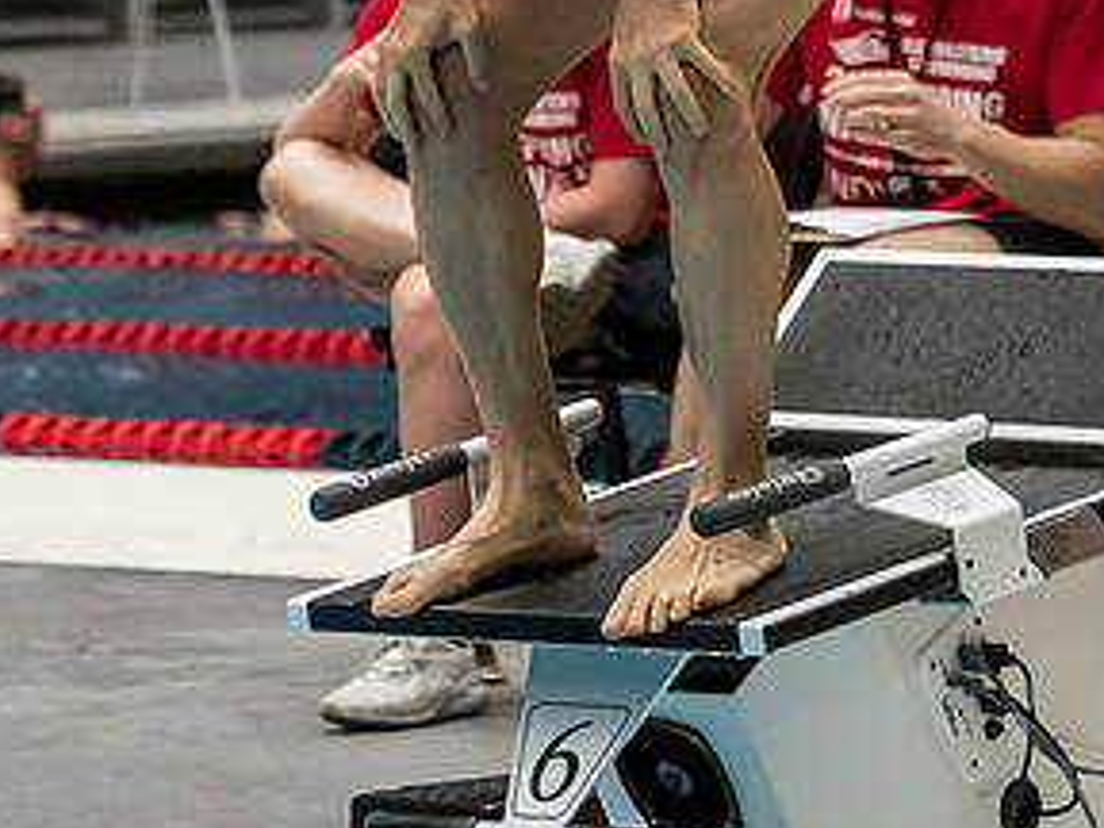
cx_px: 360
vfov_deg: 3.6
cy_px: -428
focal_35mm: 407
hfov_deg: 4.9
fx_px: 12980
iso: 3200
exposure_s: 1/1000
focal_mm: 64
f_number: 2.8
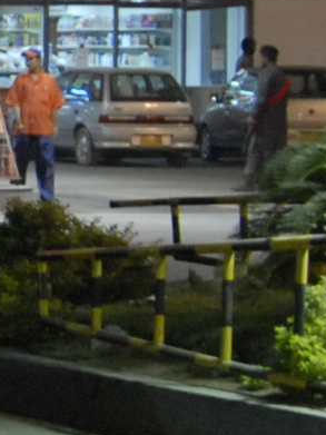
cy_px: -30
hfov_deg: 5.4
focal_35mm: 257
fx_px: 3229
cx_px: -730
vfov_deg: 7.7
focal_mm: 24
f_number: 4.5
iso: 800
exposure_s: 1/10
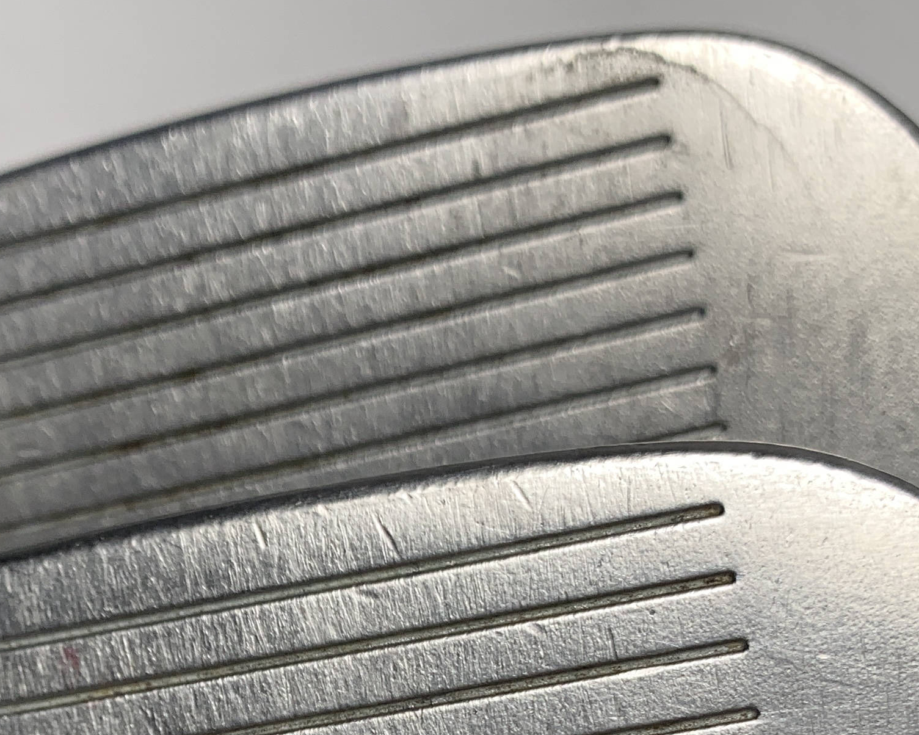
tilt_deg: -52.0
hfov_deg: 27.3
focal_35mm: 68
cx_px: 181
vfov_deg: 21.4
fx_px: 1850
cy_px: 802
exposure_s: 1/439
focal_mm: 4.25
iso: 25
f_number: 1.8
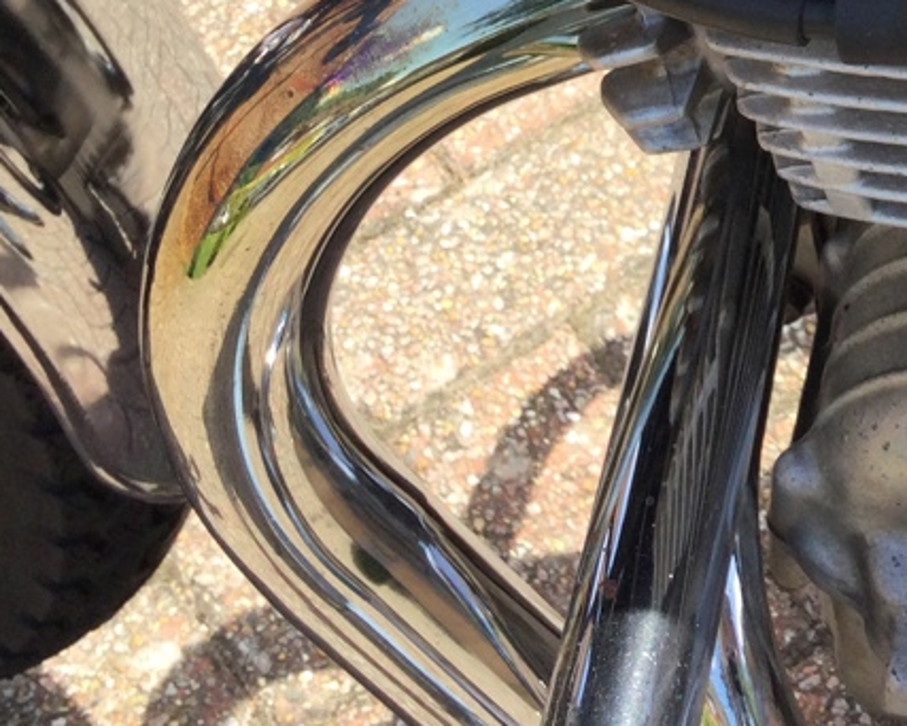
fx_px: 2283
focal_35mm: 85
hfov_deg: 21.7
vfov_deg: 17.5
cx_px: 890
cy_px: -76
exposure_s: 1/359
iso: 25
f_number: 2.4
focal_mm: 3.3
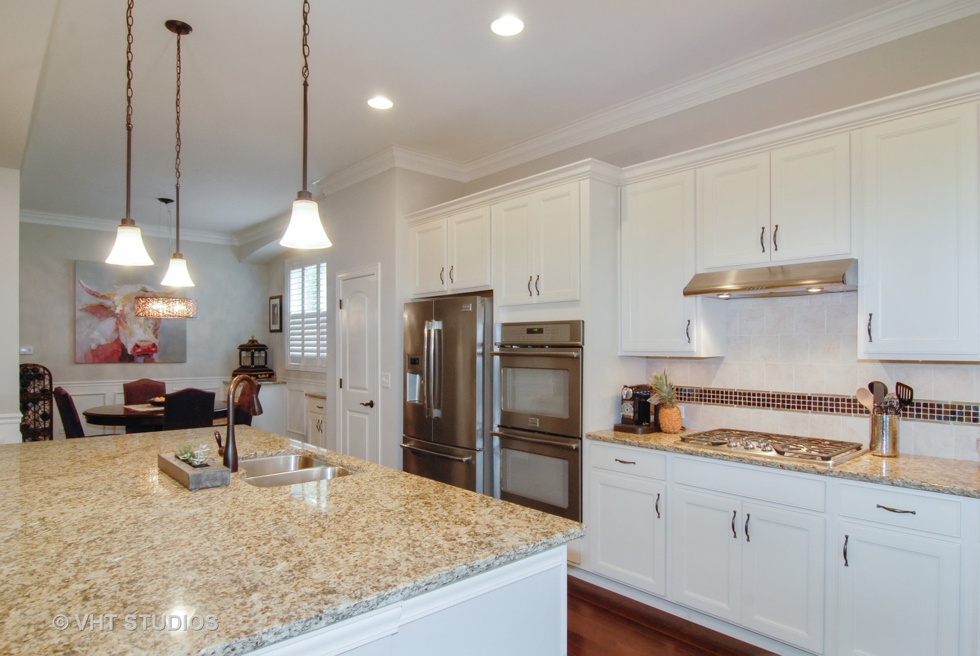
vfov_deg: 59.6
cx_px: 490
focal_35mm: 21
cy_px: 328
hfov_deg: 81.1
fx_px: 572
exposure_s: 1/8
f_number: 9
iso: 320
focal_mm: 14
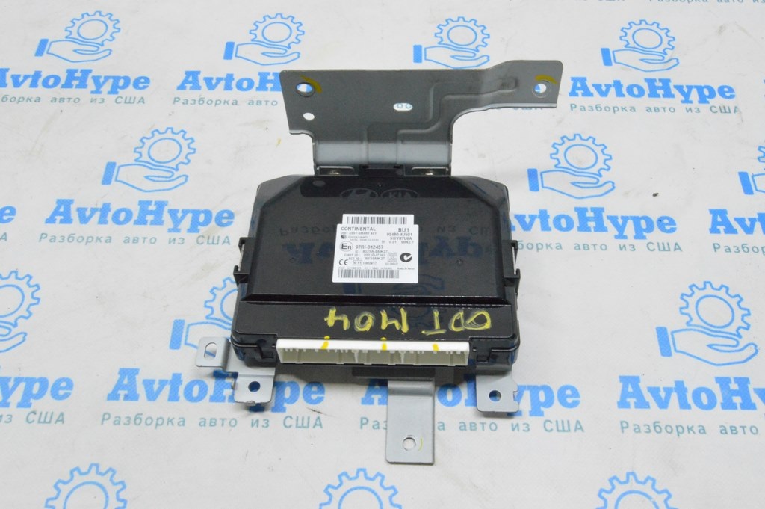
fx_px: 733
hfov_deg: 55.1
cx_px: 382
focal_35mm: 34
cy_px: 254
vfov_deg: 38.3
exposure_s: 1/20
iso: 6400
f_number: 20
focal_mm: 23
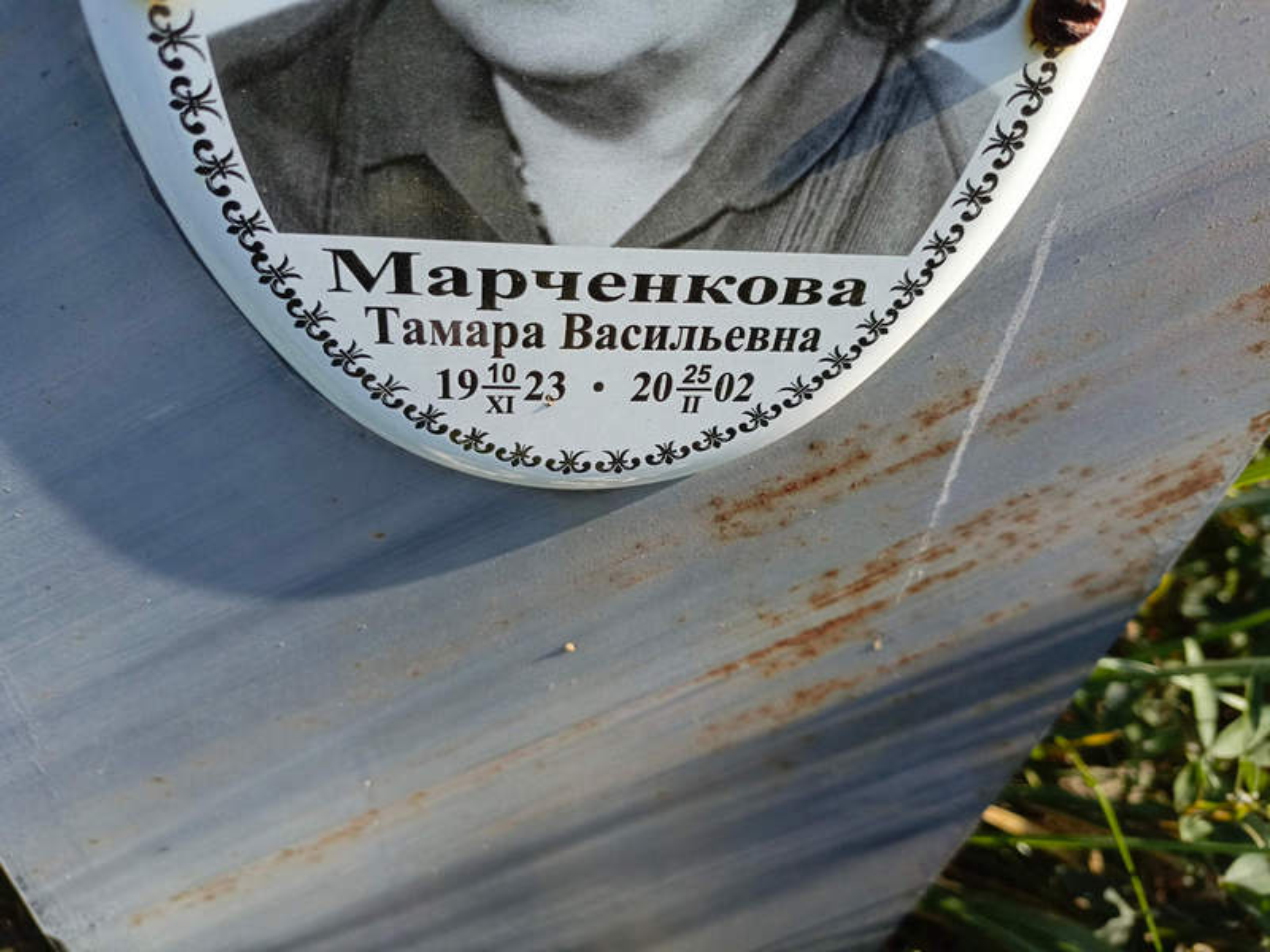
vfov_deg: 54.9
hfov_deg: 69.4
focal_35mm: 25
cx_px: 635
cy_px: 476
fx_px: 917
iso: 116
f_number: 1.69
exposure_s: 1/498
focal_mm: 4.76
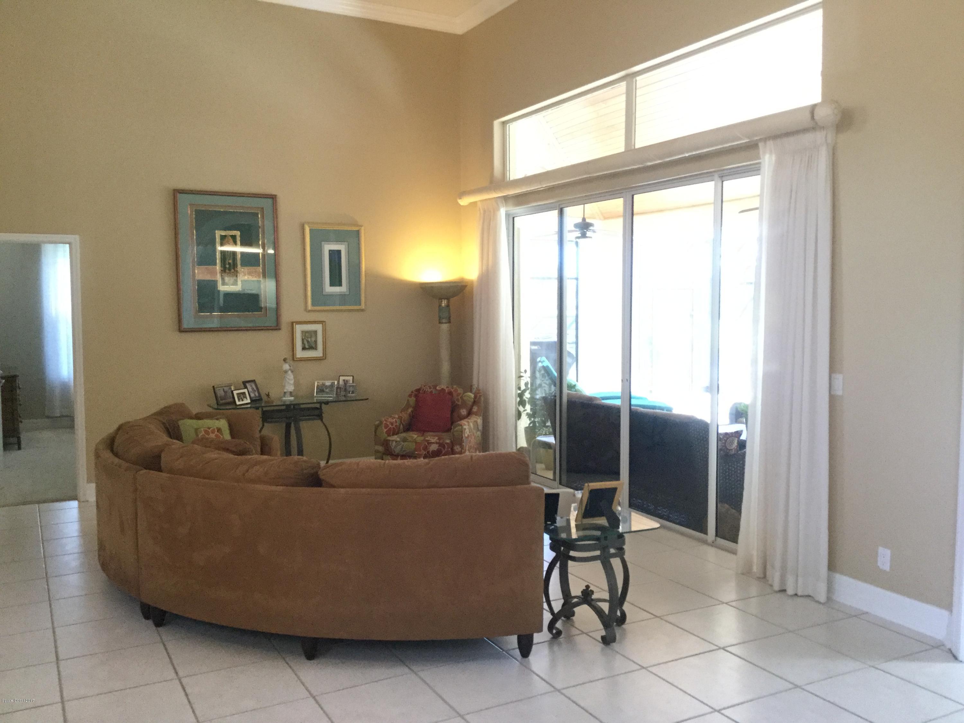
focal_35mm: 31
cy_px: 362
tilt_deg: -3.8
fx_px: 863
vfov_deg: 45.4
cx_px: 482
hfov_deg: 58.4
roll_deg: -0.3
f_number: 2.4
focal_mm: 3.3
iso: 160
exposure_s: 1/30
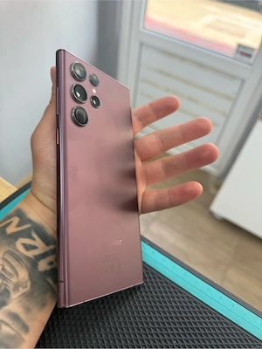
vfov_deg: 71.6
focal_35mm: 24
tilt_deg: -46.9
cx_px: 131
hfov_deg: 56.8
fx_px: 242
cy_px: 174
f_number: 1.78
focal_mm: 6.76
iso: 64
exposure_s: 1/100
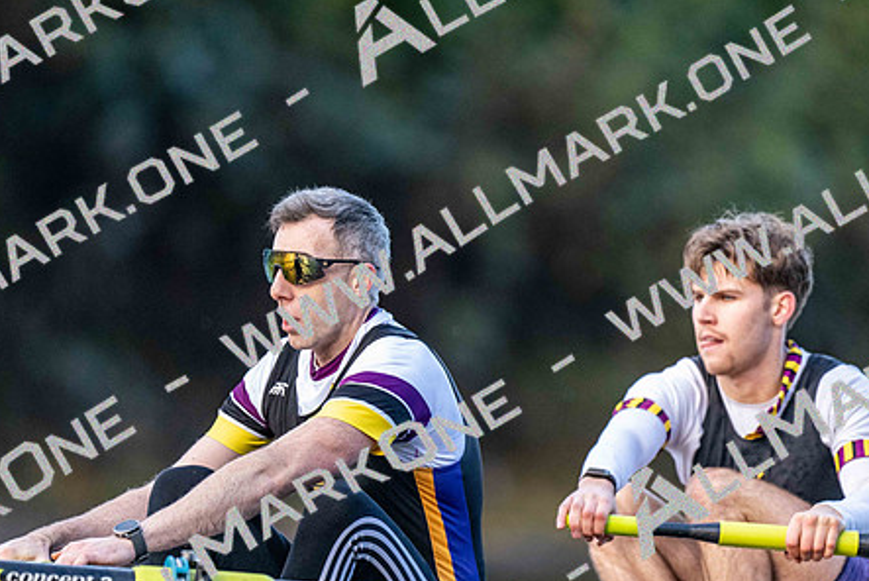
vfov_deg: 1.8
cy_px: 374
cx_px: 463
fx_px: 18961
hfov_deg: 2.6
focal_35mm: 785
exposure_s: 1/2500
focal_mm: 600
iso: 4000
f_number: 4
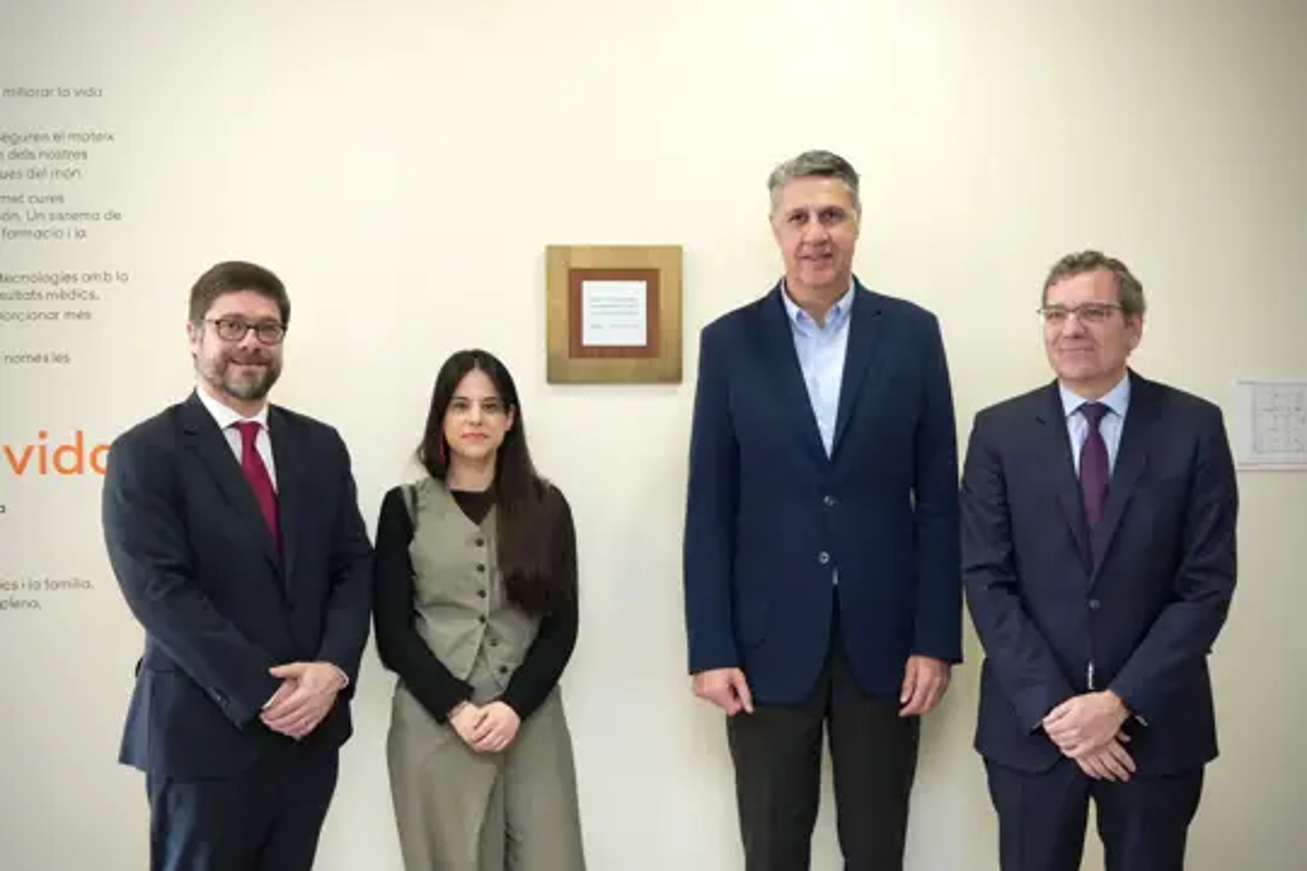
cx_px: 654
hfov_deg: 53.1
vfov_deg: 36.9
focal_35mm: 36
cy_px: 436
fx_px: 1307
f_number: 5.6
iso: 3200
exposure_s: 1/160
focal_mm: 36
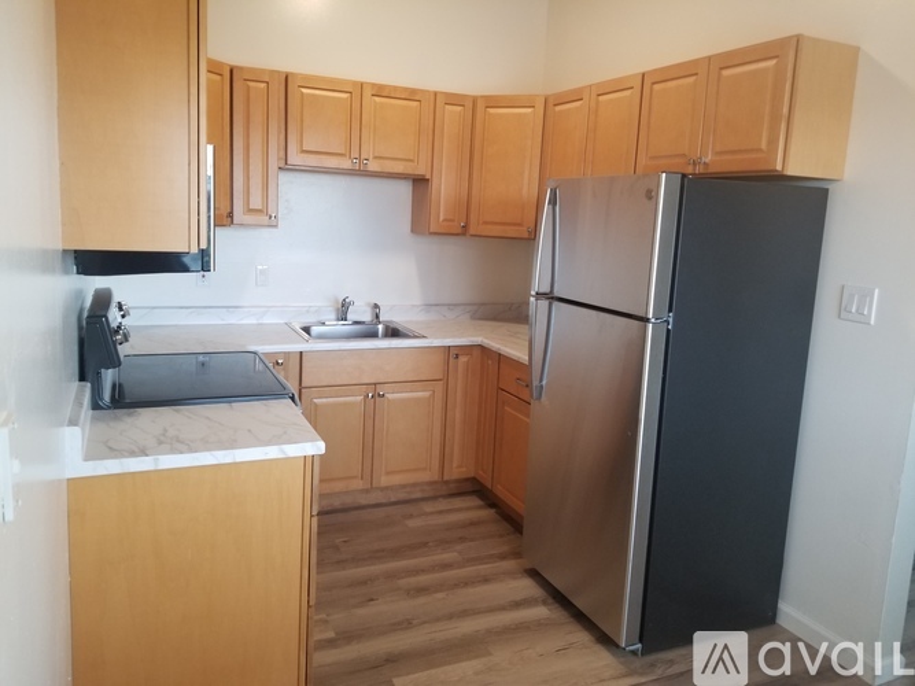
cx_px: 458
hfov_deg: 67.3
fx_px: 687
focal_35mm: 26
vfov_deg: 53.0
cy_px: 343
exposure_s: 1/30
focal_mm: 4.25
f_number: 1.7
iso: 160
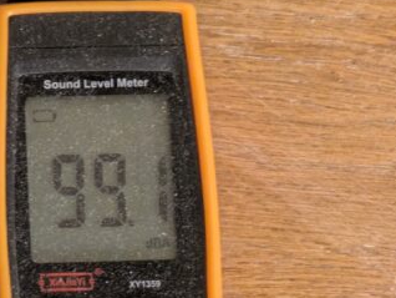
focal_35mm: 164
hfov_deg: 11.9
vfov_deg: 9.0
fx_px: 1878
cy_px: 225
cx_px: -24
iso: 444
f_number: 1.89
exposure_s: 1/25
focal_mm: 5.43
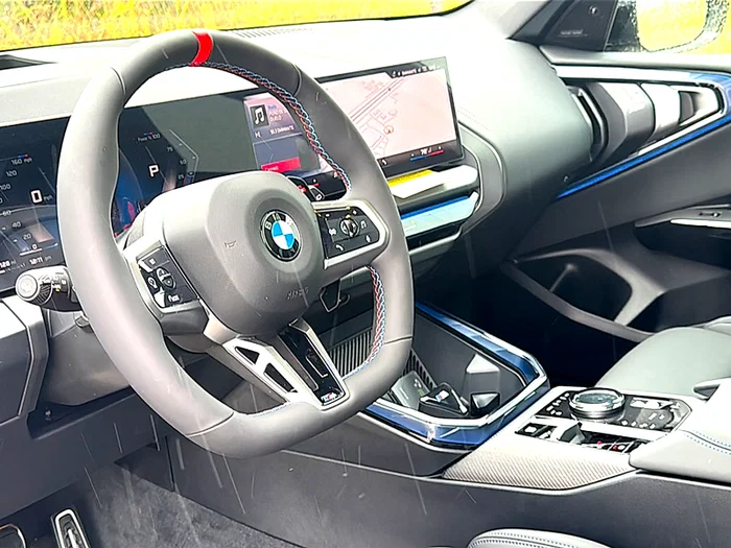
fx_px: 802
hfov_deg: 49.0
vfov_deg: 37.7
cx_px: 366
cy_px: 274
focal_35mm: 38
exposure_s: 1/61
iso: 64
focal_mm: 6.86
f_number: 1.78
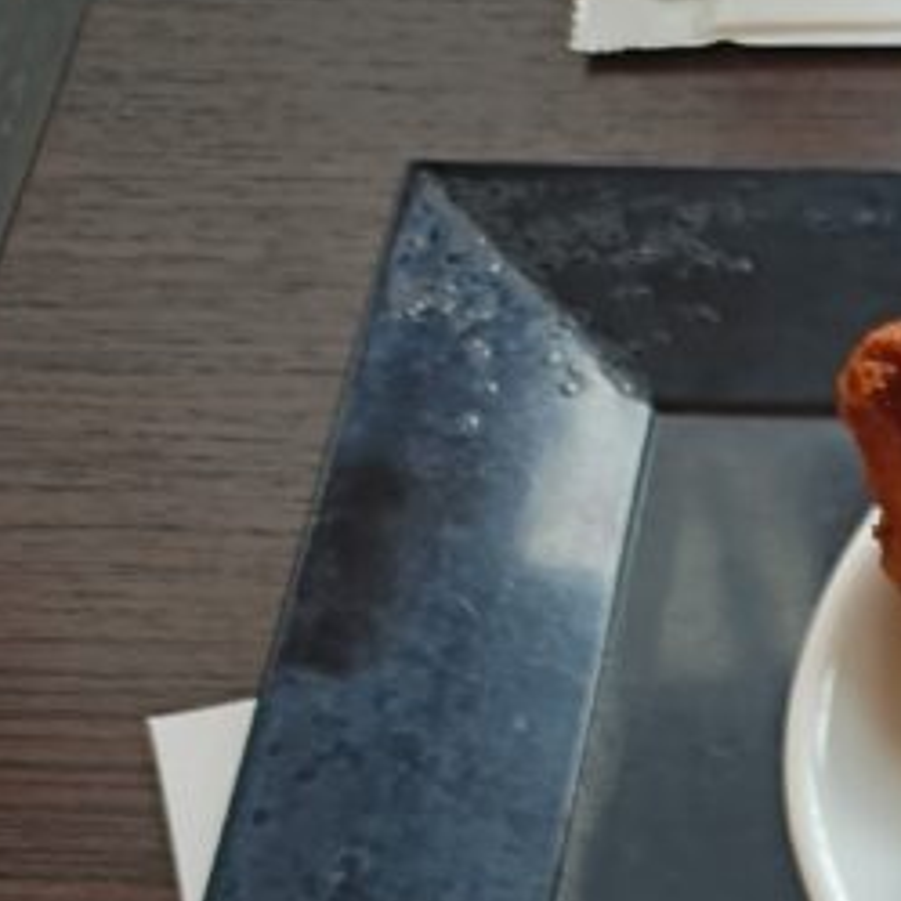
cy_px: 1219
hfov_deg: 15.8
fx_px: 2680
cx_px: 1701
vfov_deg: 17.7
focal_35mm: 91
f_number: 1.7
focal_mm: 4.7
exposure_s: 1/60
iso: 200
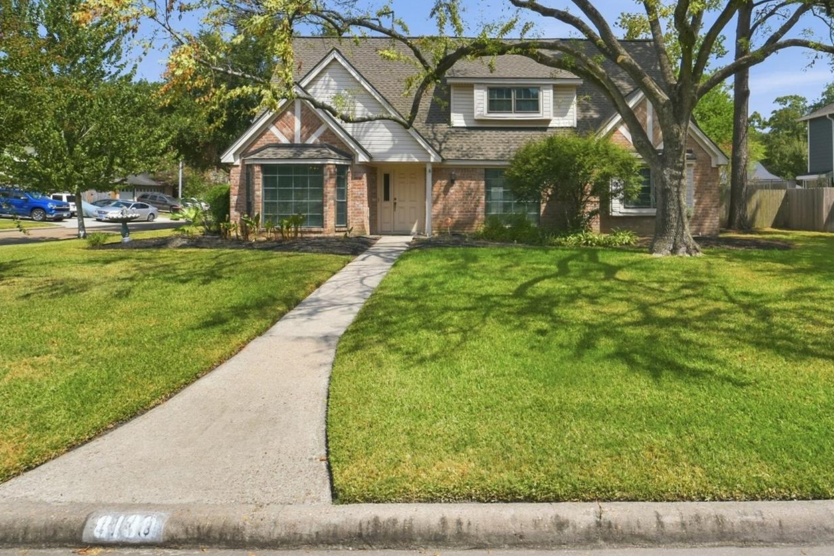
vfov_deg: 54.2
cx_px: 485
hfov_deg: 75.5
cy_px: 195
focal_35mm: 23
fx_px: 533
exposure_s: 1/1250
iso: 400
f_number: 11
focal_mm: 14
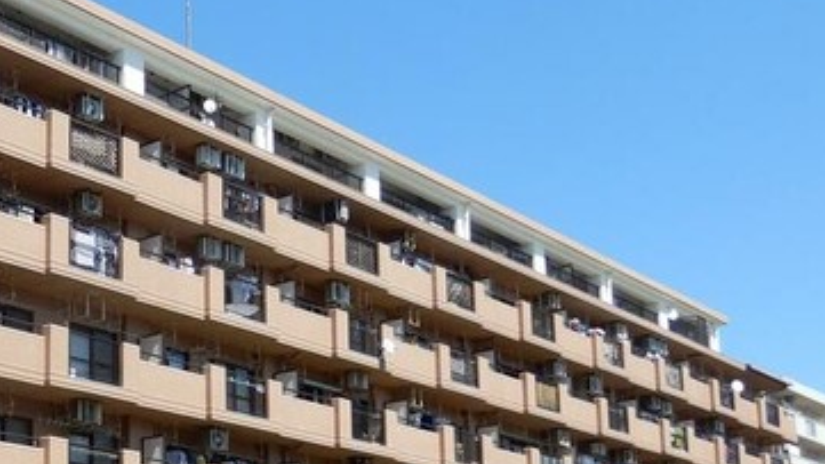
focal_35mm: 52
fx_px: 1137
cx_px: 29
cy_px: 302
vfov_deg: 23.0
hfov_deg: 36.4
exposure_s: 1/640
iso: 80
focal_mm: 4.3
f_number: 3.4
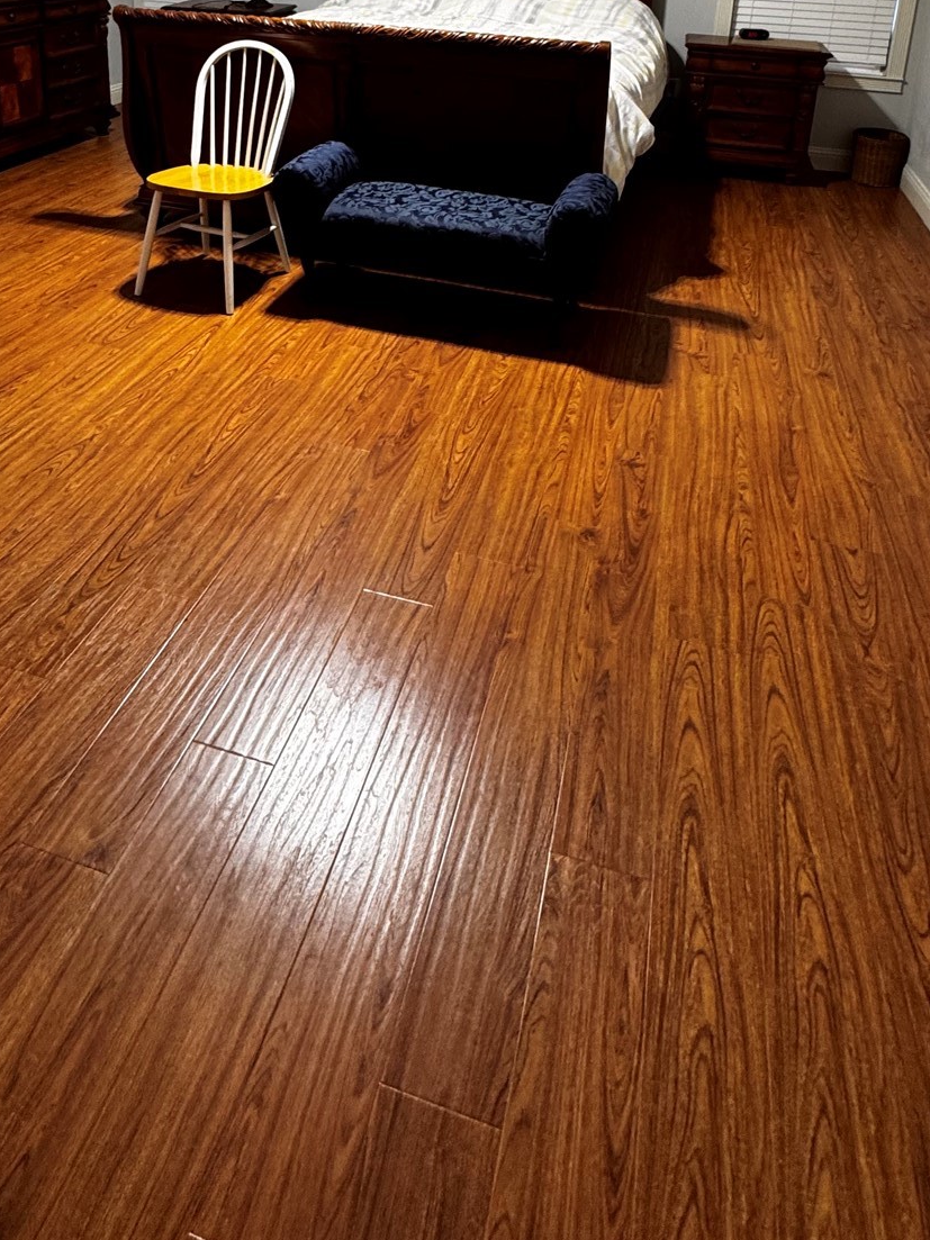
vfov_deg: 59.3
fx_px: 932
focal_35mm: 26
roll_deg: -0.2
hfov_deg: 53.0
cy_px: 169
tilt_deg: -17.2
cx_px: 426
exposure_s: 1/60
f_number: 2.2
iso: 200
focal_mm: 2.22
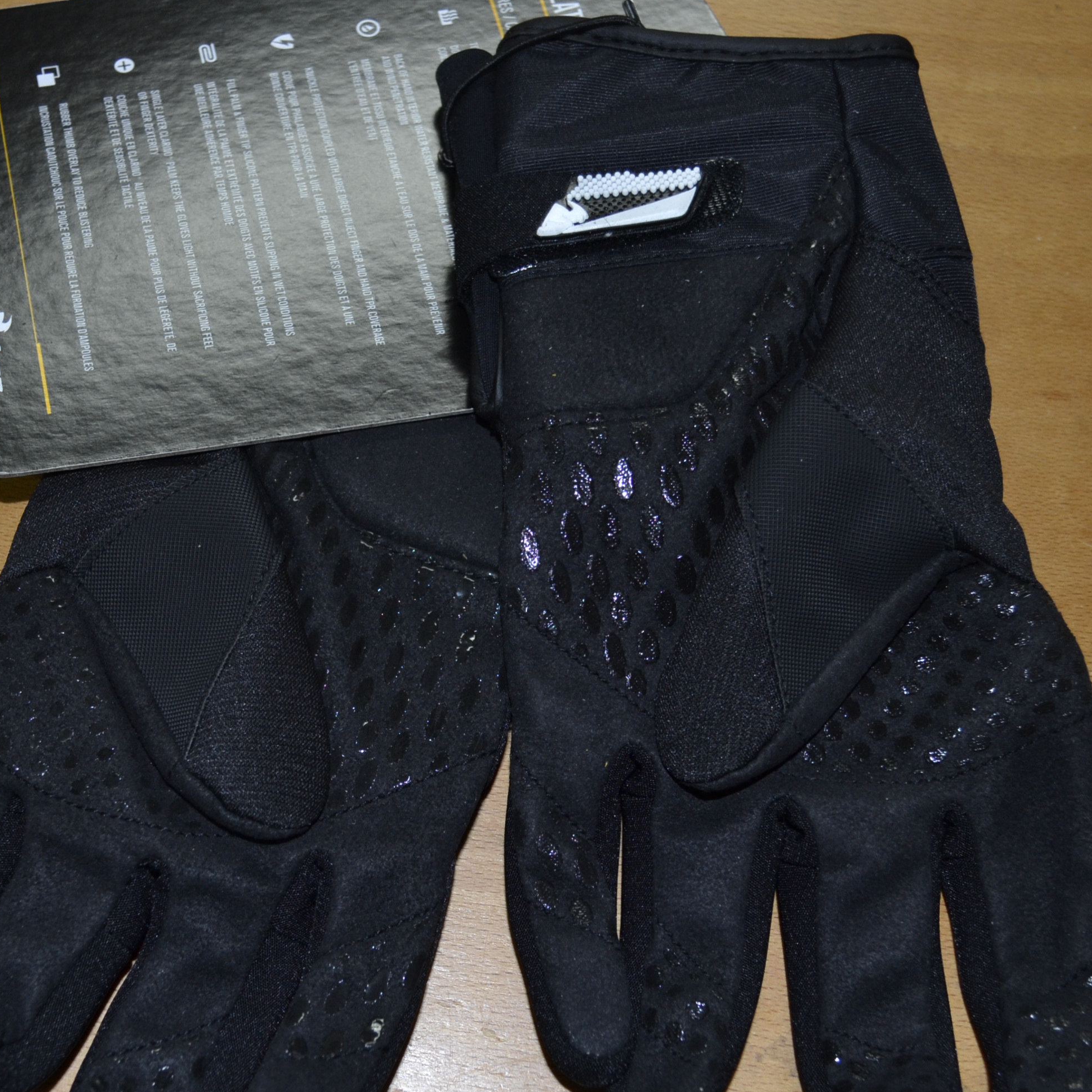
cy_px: 612
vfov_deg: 31.6
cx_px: 378
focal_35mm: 54
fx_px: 1927
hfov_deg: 31.4
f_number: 4
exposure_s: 1/60
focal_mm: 24
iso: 560
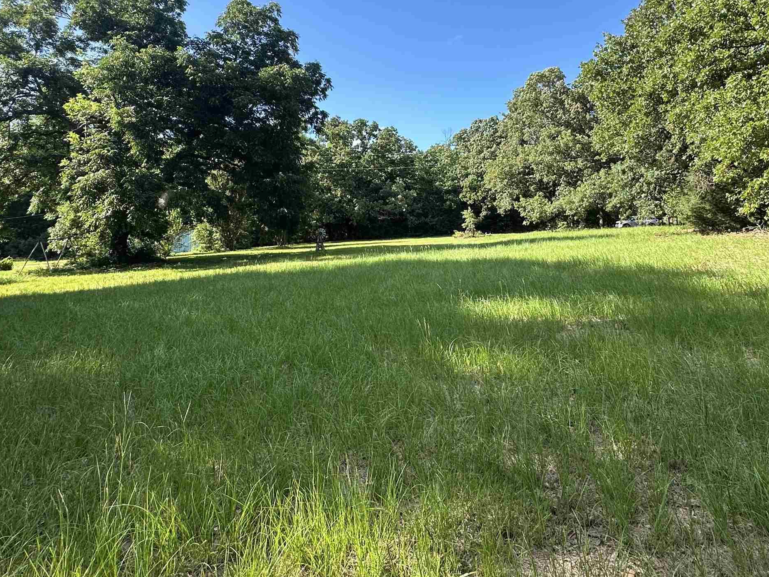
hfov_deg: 73.5
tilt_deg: +4.6
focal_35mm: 23
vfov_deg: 57.3
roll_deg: +1.5
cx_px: 444
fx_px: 511
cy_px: 183
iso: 40
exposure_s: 1/662
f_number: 2.2
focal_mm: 2.22
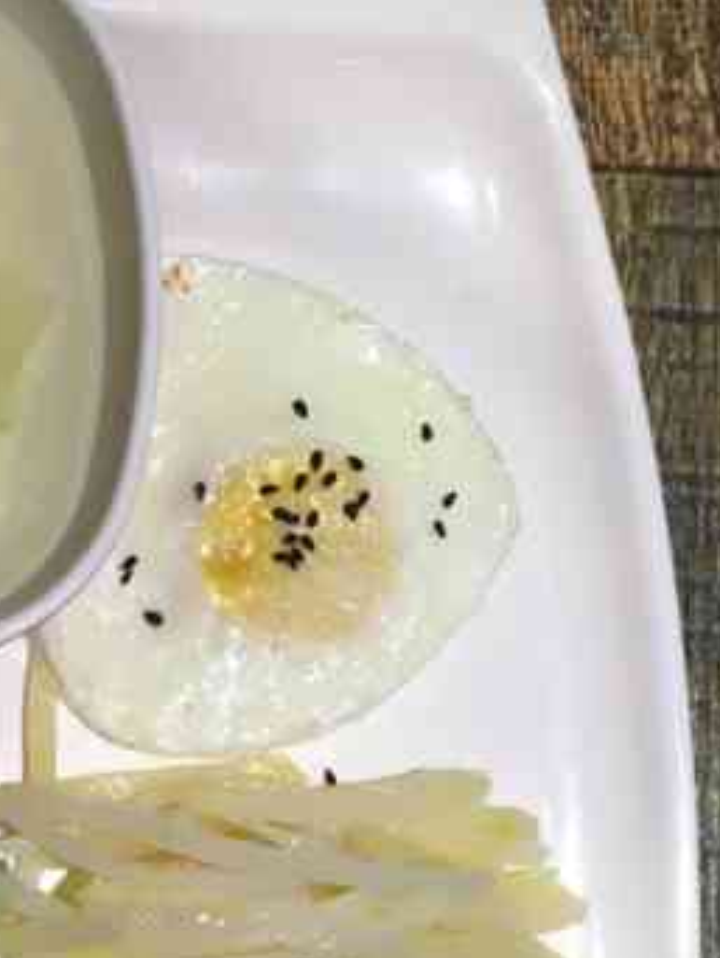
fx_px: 2188
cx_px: 17
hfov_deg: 18.3
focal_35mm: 79
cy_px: 892
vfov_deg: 23.9
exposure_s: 1/33
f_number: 2.2
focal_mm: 4.15
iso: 40
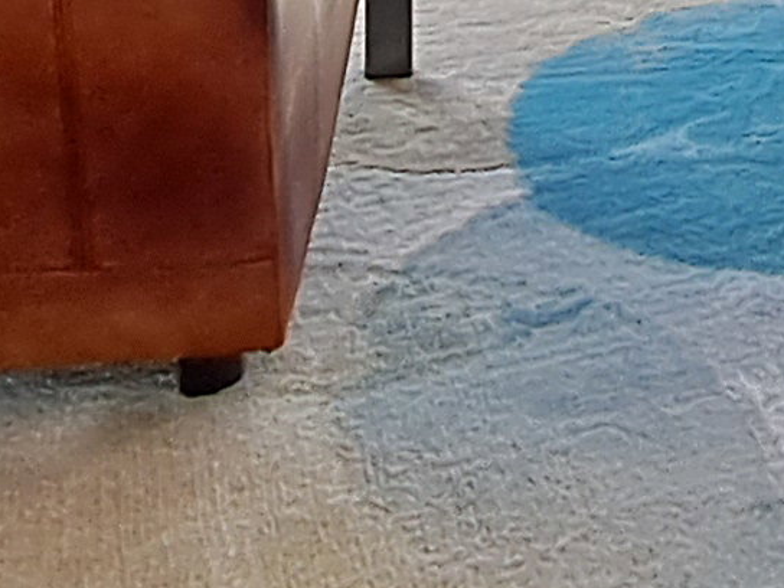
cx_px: 755
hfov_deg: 24.1
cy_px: -703
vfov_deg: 14.5
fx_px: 1767
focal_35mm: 78
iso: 40
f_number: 2.2
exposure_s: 1/519
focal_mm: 1.42
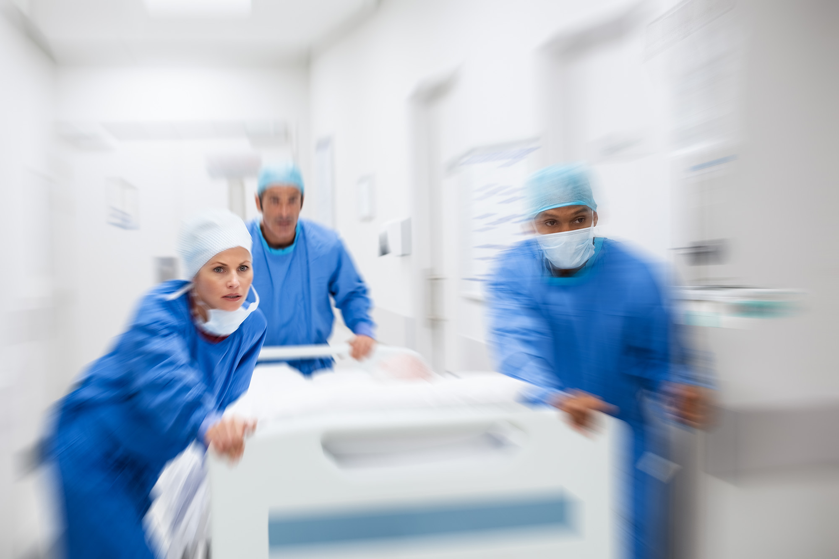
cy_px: 280
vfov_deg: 27.0
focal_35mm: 50
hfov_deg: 39.6
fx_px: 1165
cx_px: 420
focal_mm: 50
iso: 400
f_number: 3.2
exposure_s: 1/80
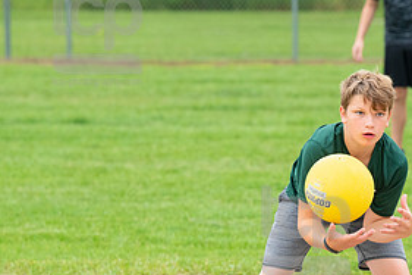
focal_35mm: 372
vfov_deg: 3.7
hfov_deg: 5.5
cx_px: 306
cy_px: 238
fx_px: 4255
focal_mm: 180
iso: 1250
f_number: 5.6
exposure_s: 1/1000
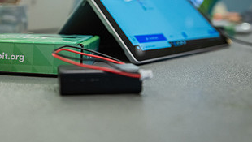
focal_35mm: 47
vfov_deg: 24.9
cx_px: 75
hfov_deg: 42.8
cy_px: 21
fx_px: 314
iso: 800
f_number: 2.8
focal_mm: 24
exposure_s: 1/250
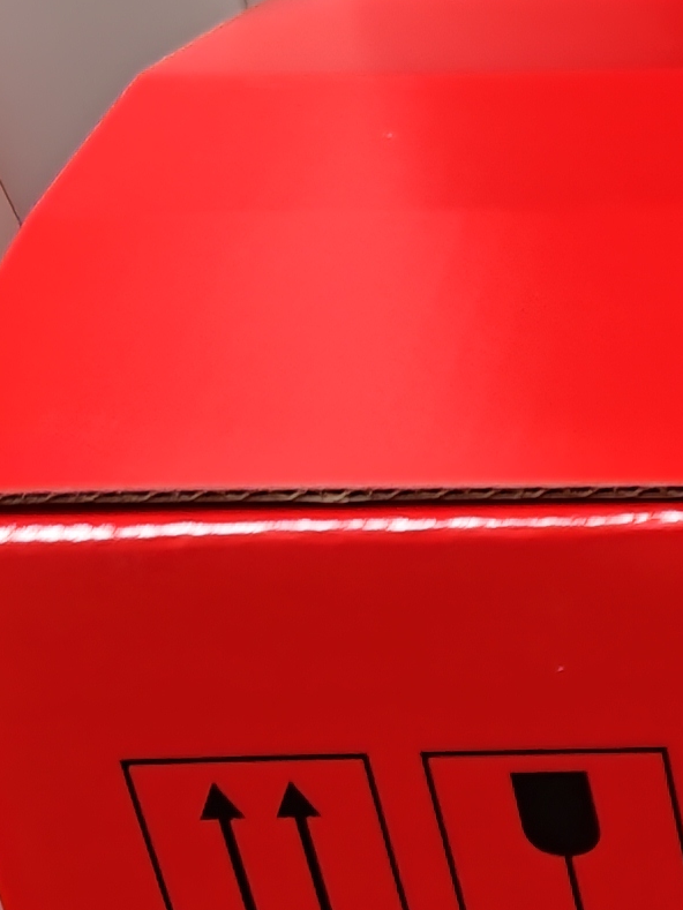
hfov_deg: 10.6
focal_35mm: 119
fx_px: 3130
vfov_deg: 14.6
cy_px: 1619
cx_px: 1643
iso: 800
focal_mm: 7.73
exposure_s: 1/50
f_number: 1.5
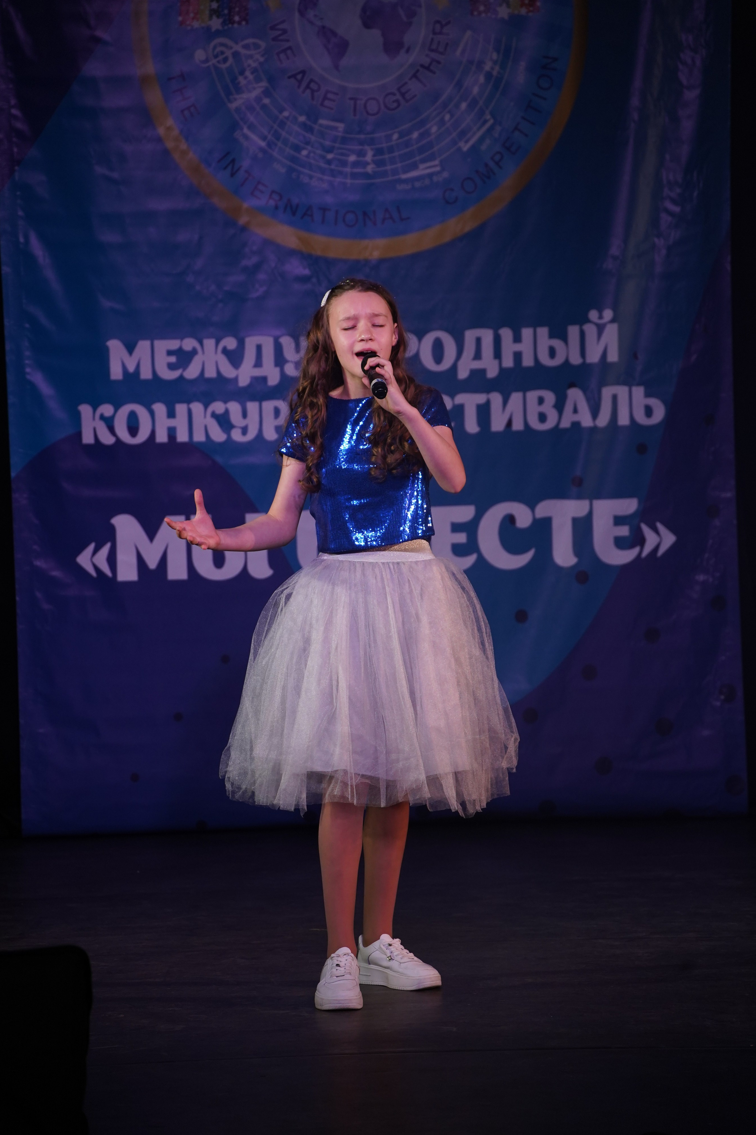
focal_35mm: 190
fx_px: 5985
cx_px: 385
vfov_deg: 10.8
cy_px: 565
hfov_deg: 7.2
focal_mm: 186
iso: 1600
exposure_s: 1/250
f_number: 5.6
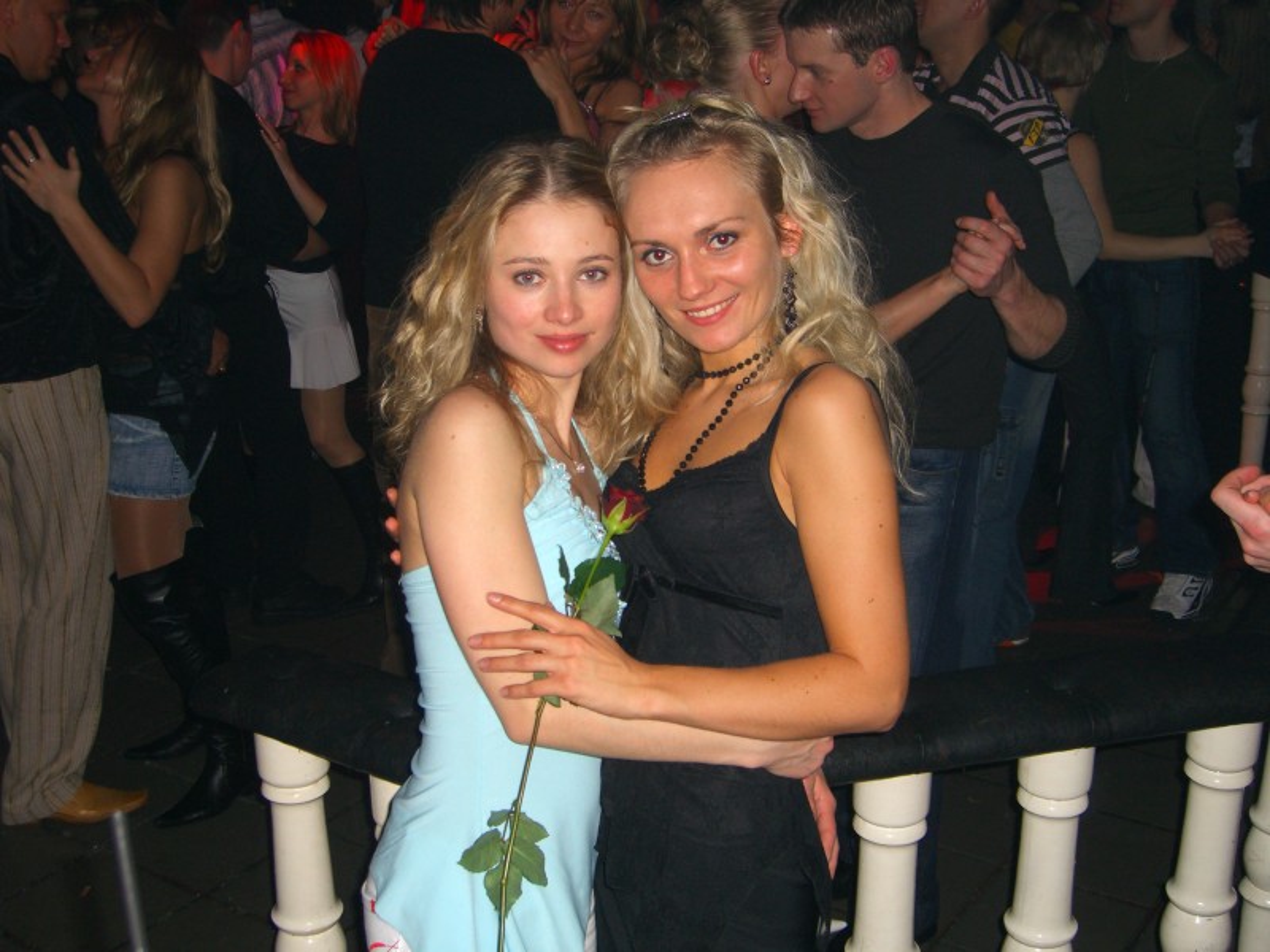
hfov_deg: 41.2
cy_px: 476
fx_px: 1688
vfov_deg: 31.5
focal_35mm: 46
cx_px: 635
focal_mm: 9.5
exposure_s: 1/60
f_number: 3.1
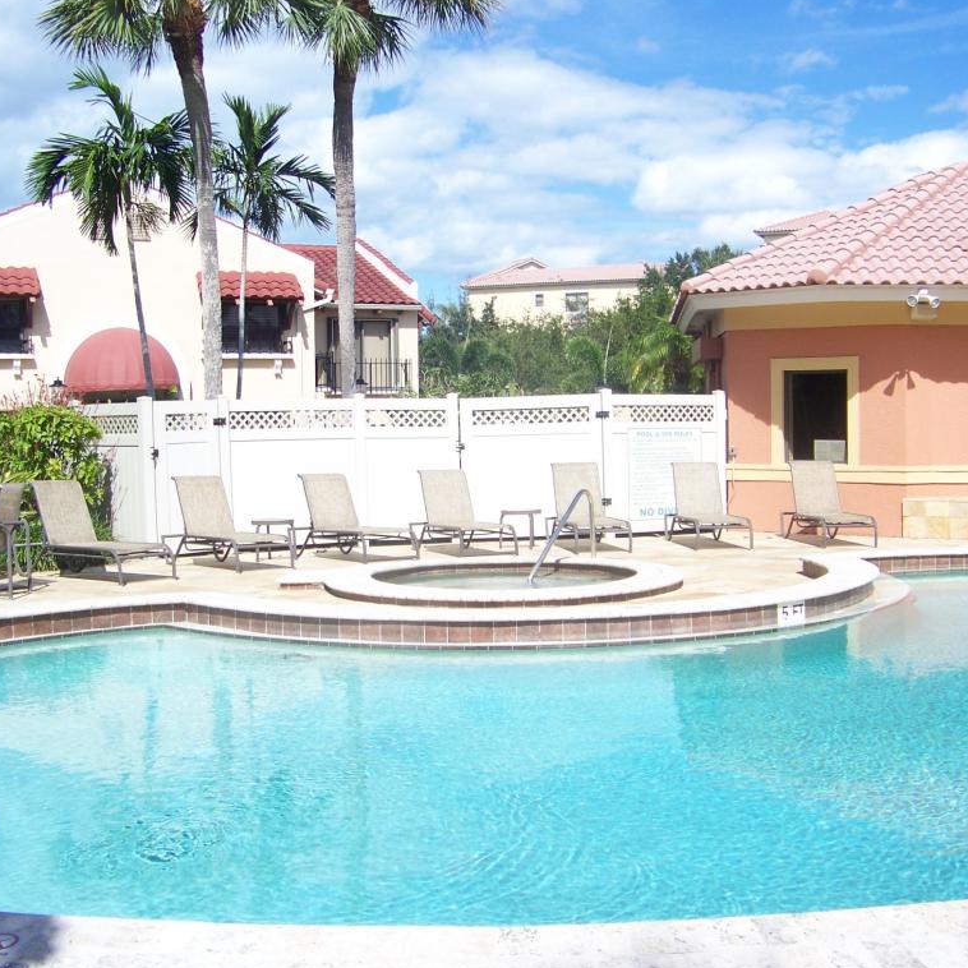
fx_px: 1360
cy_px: 483
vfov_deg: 39.2
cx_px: 499
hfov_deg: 39.2
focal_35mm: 43
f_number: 2.8
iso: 64
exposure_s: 1/1000
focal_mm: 5.85
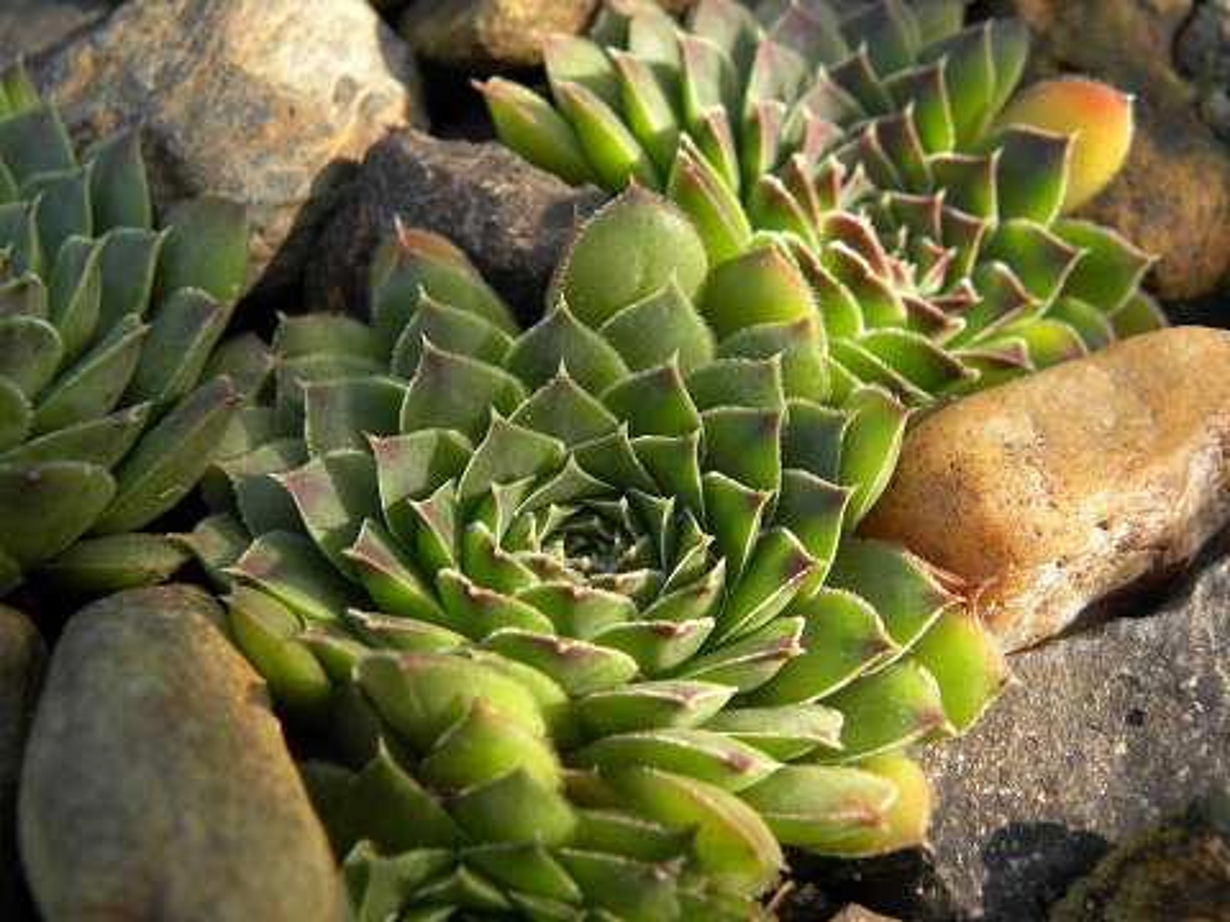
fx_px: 1315
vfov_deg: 38.7
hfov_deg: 50.1
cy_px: 461
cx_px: 615
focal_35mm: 37
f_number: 3.2
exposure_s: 1/200
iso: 100
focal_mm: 6.6
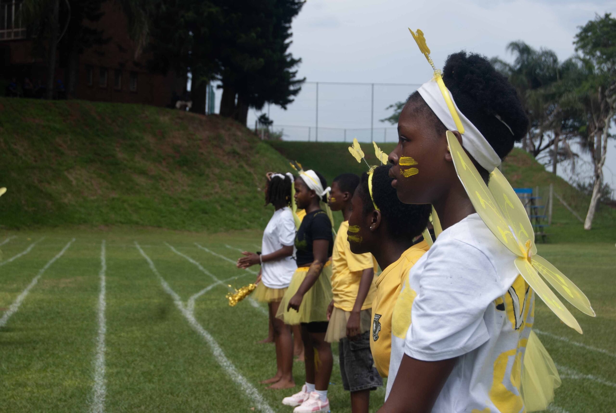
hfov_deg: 26.0
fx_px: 1336
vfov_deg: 17.5
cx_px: 308
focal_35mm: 78
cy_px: 206
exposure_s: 1/250
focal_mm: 52
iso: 100
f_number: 8
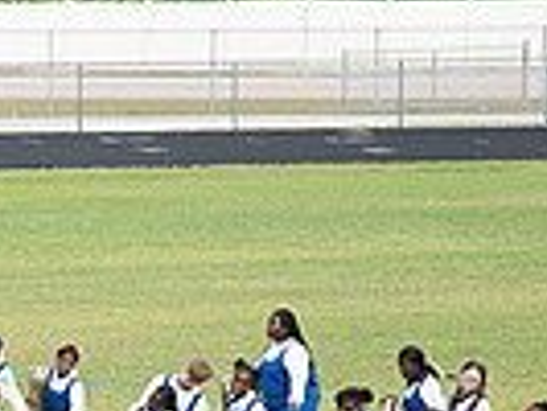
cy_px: 460
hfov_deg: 4.3
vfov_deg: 3.2
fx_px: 7275
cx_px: -160
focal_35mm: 460
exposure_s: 1/200
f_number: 4
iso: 400
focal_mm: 110
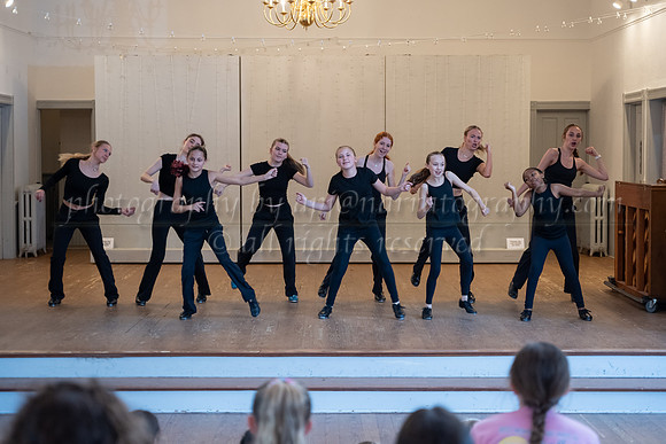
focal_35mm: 63
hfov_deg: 32.0
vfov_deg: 21.7
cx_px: 350
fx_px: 1160
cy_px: 211
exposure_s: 1/200
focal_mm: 58
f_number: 2.8
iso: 1600
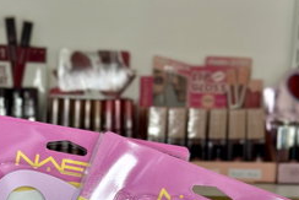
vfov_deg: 12.0
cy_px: 295
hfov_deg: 18.7
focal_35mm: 109
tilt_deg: -12.0
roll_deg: -2.7
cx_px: 89
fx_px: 906
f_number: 1.78
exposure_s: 1/152
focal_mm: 6.86
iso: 80
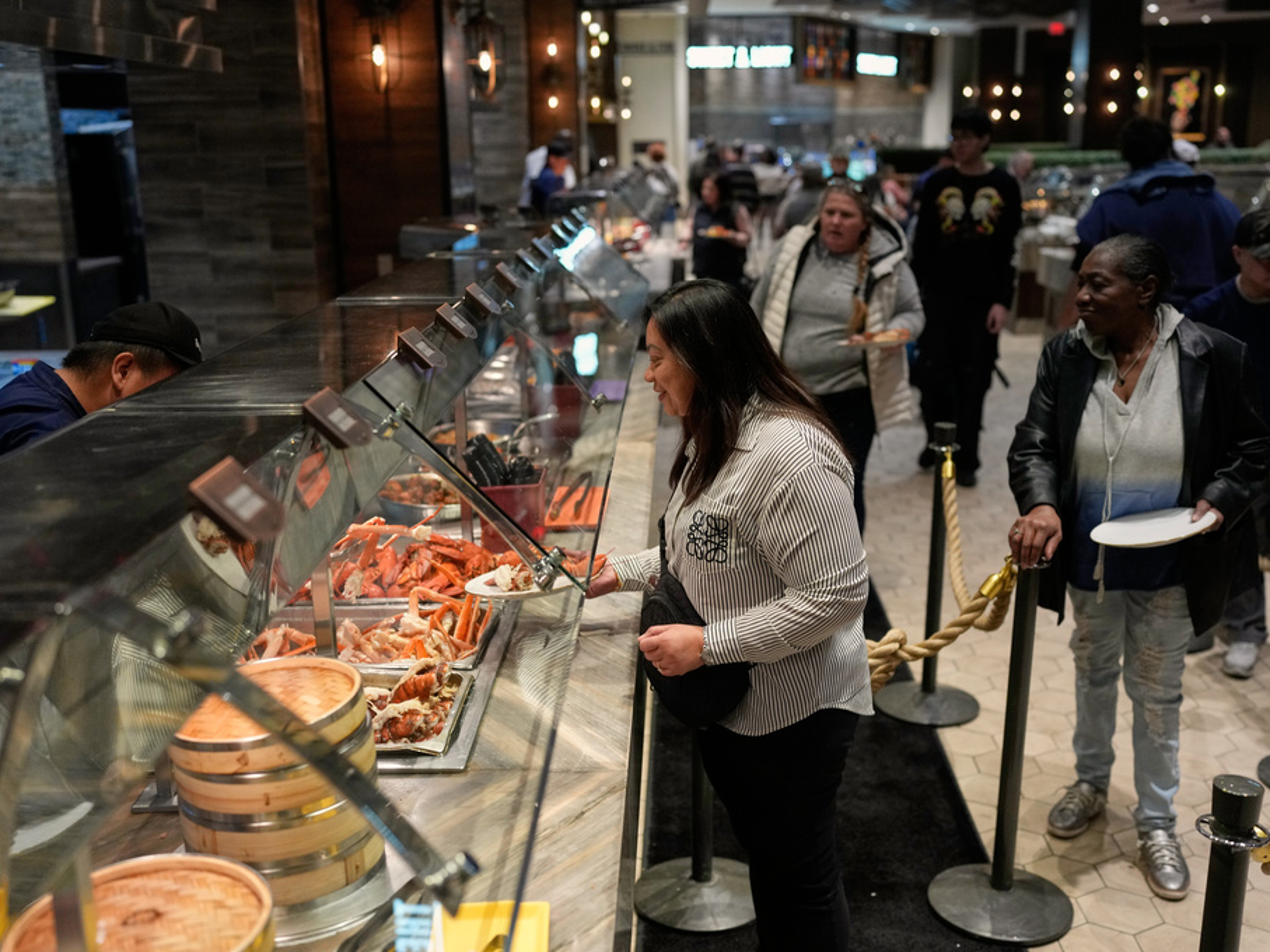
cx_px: 681
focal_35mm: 38
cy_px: 476
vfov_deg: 37.7
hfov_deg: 48.9
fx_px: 1394
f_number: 2
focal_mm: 35
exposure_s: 1/400
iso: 2000
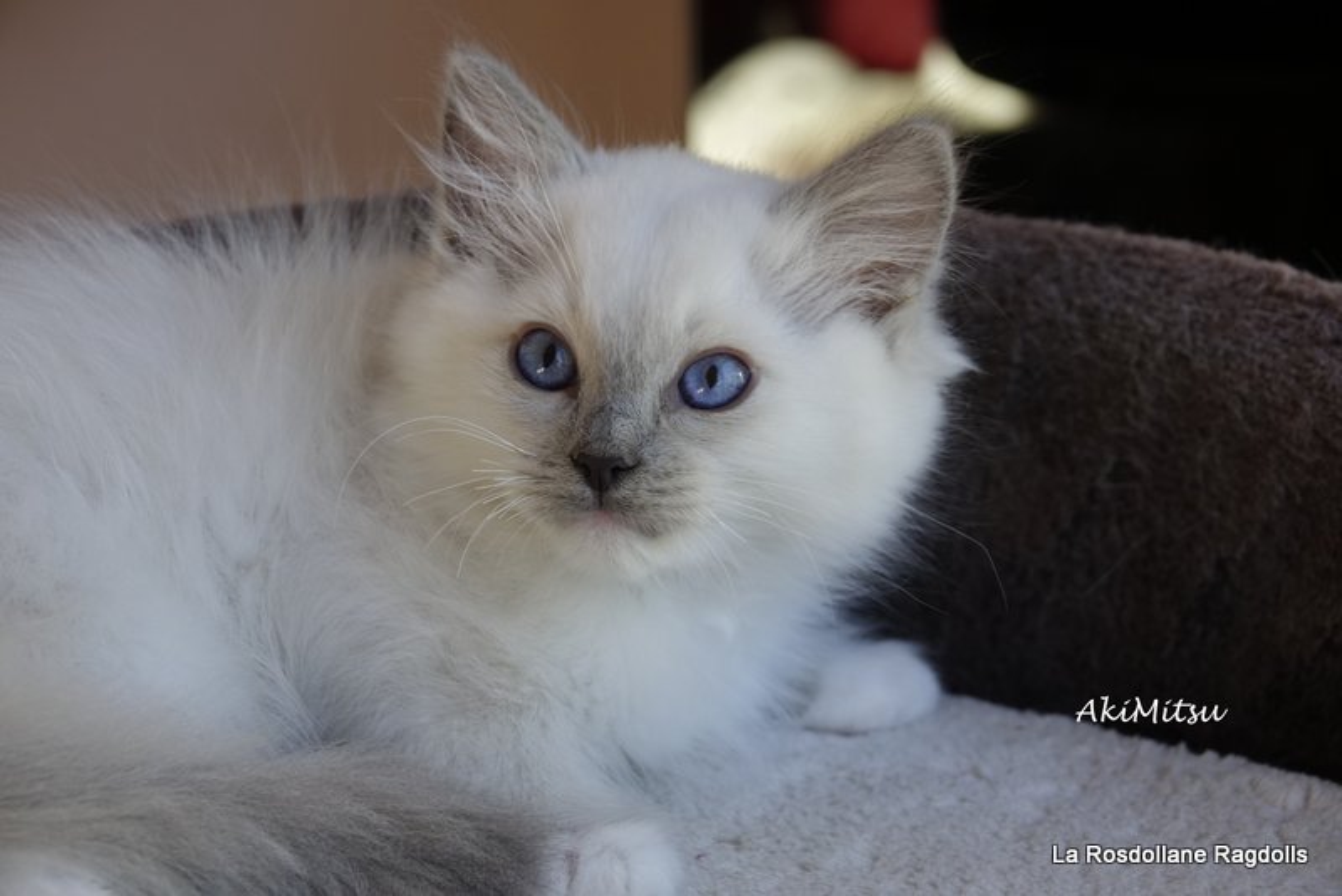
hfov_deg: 26.3
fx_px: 2871
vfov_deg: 17.7
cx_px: 671
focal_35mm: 77
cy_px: 448
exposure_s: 1/80
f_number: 3.5
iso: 200
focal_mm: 28.07
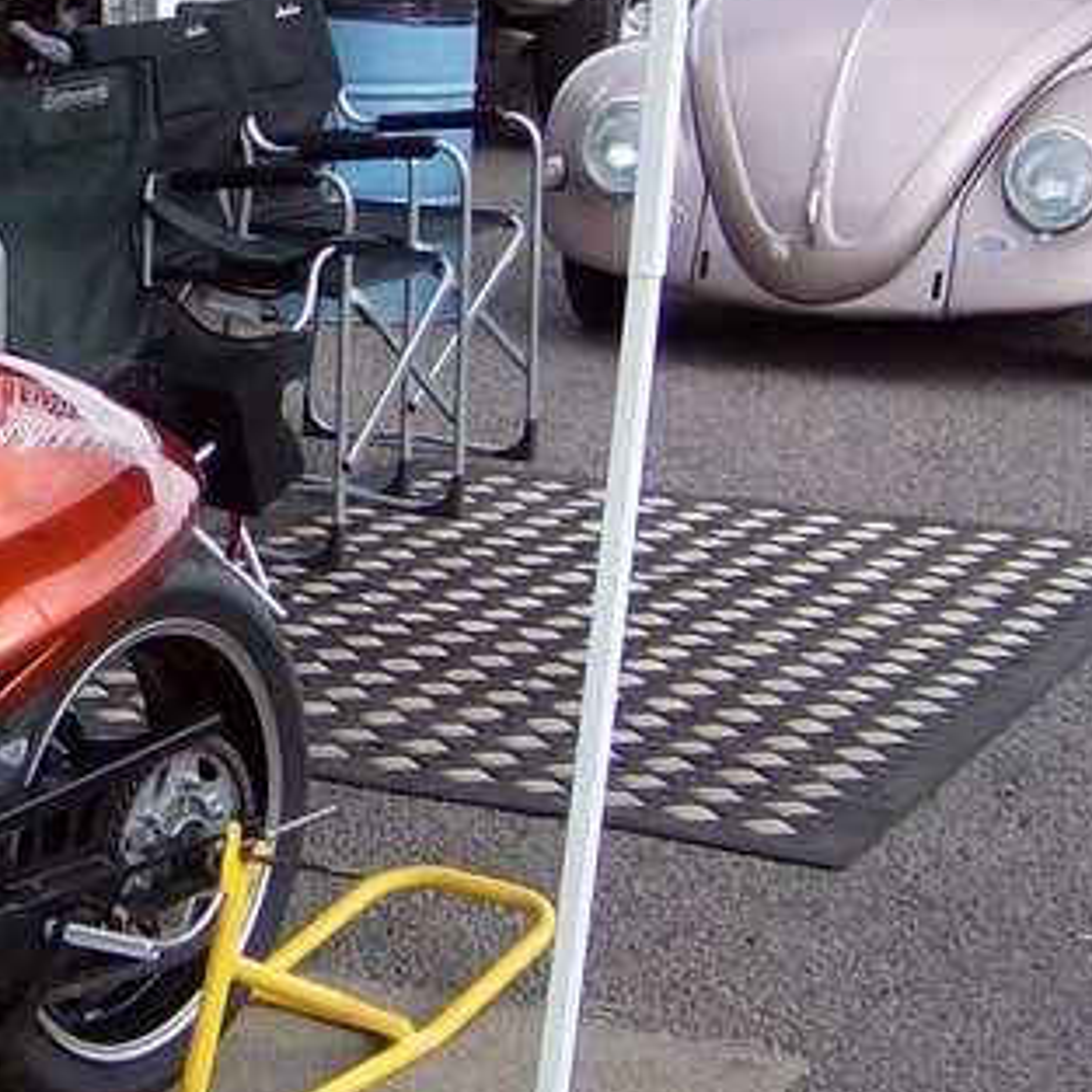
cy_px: 215
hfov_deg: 16.0
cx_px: -283
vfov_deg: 16.6
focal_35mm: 104
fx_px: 3712
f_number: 2.8
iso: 100
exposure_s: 1/485
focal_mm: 6
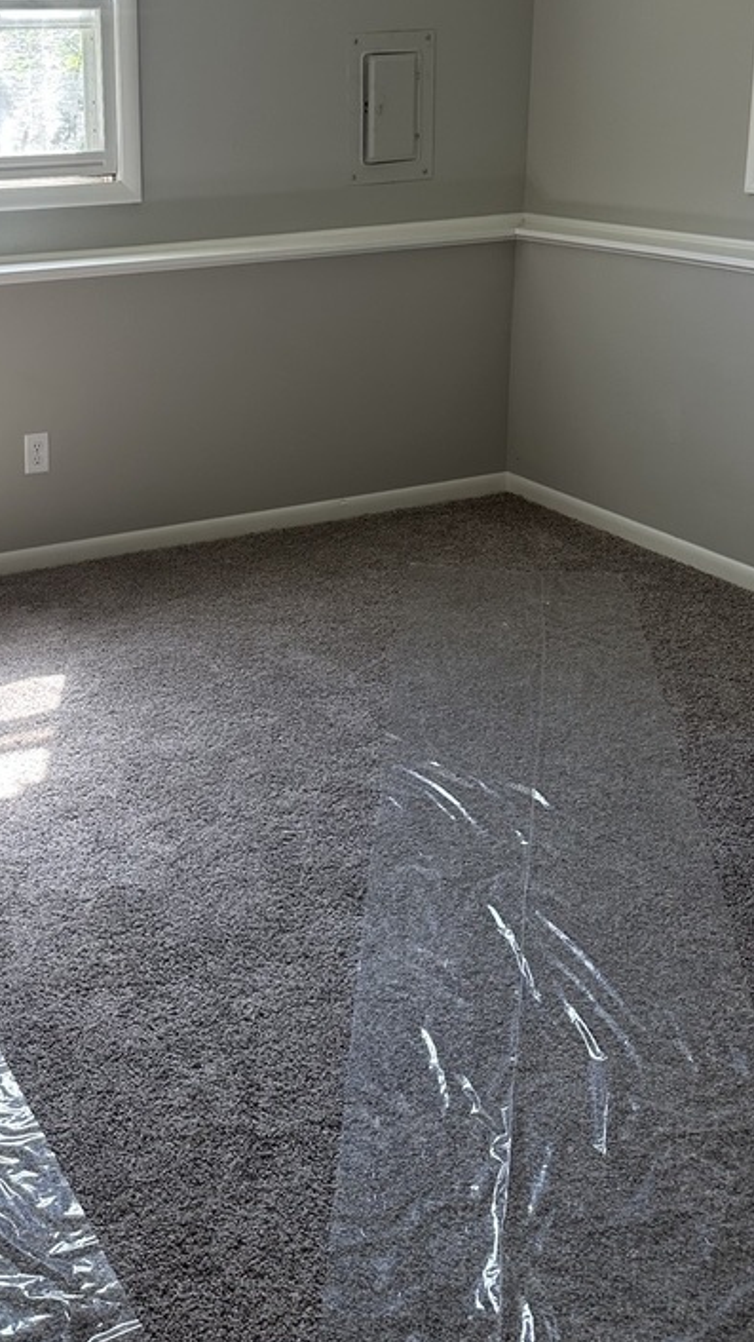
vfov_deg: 49.3
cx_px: 148
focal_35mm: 40
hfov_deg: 29.0
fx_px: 1422
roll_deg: +3.2
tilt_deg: -13.8
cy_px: 407
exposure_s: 1/157
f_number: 1.78
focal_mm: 6.86
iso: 100
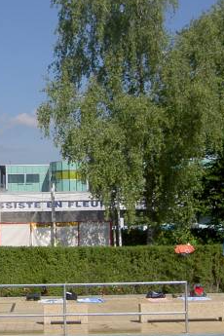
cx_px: -1
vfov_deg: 21.6
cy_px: 129
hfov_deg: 14.3
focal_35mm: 94
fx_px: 877
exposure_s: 1/800
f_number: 4.7
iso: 100
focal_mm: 8
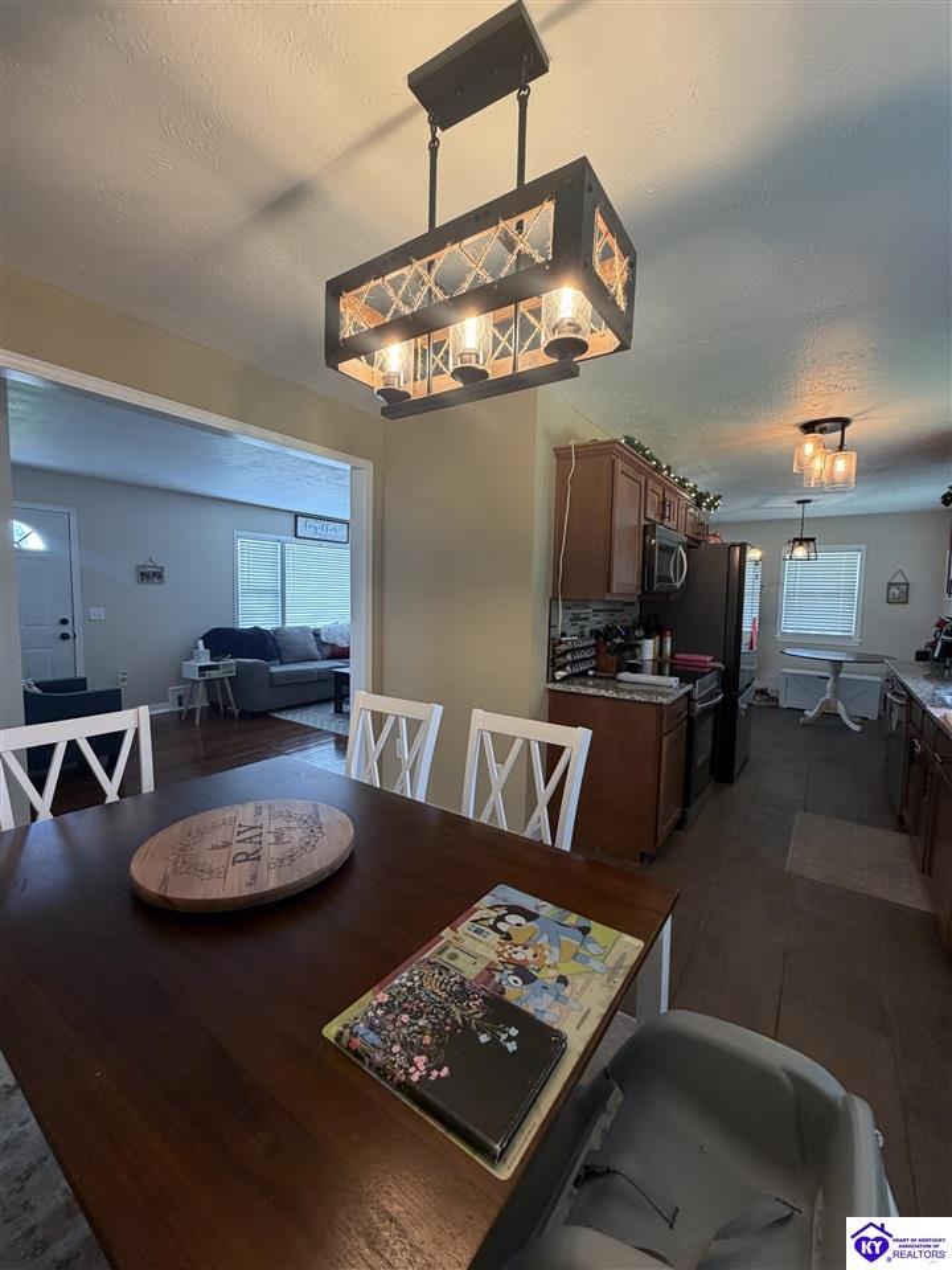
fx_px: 513
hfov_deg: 85.7
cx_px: 476
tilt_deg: -4.7
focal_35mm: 14
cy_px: 635
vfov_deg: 102.1
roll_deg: -1.7
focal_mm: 2.22
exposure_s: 1/60
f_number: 2.2
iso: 200
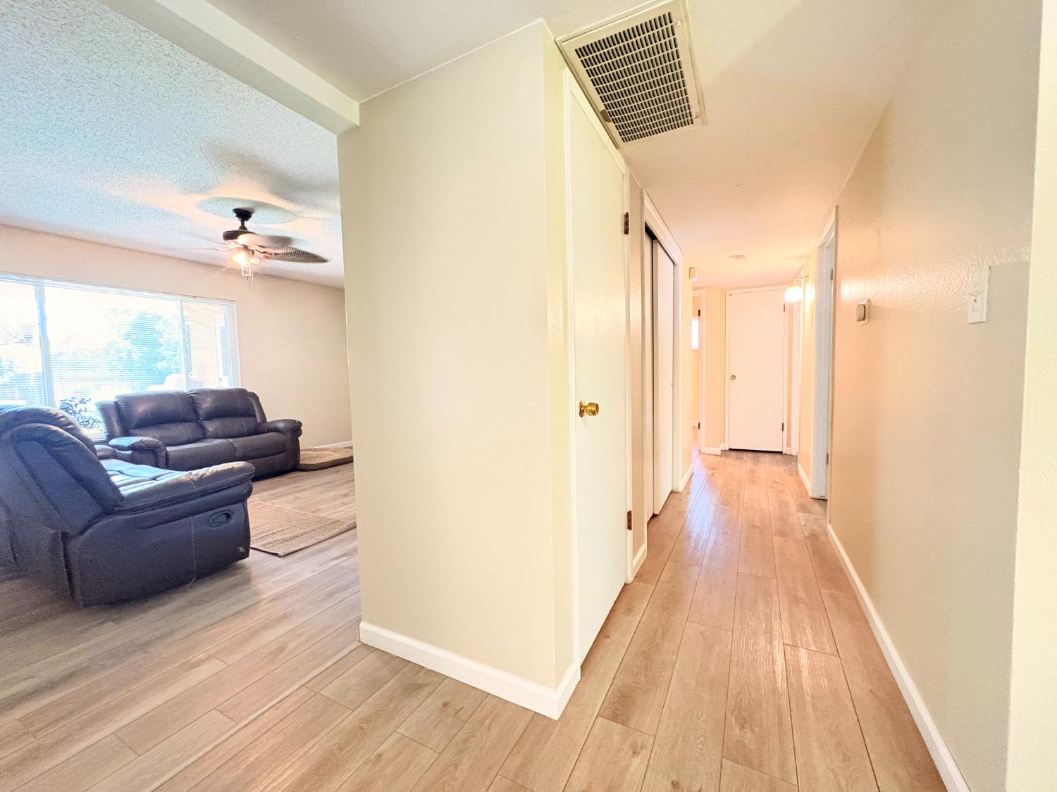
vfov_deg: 85.7
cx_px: 528
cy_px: 396
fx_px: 427
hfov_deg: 102.1
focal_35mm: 14
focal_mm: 2.22
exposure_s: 1/60
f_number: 2.2
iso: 800
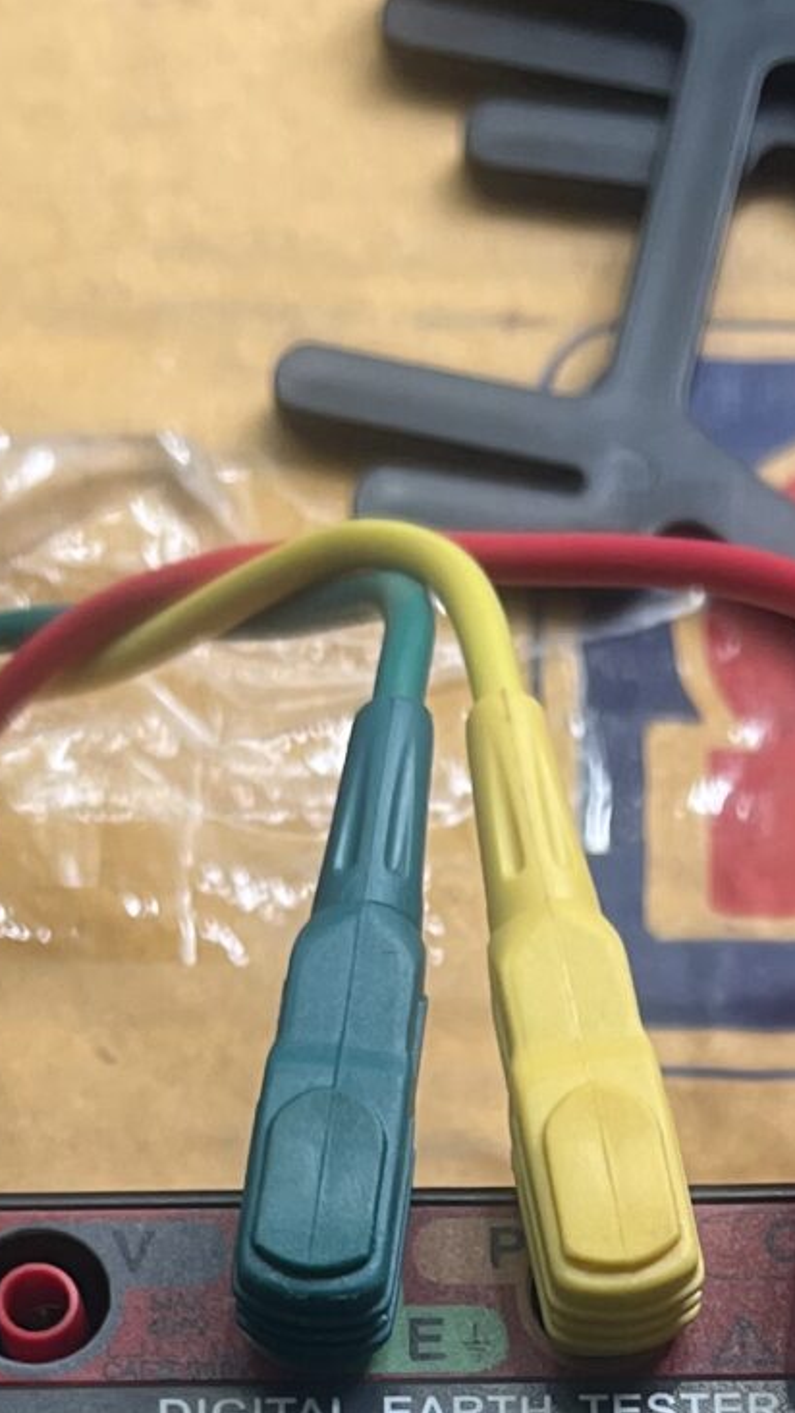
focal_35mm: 99
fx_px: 3708
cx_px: 558
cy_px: 1757
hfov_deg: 12.2
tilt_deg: -74.5
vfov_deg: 20.0
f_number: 1.6
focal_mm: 5.1
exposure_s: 1/117
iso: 125
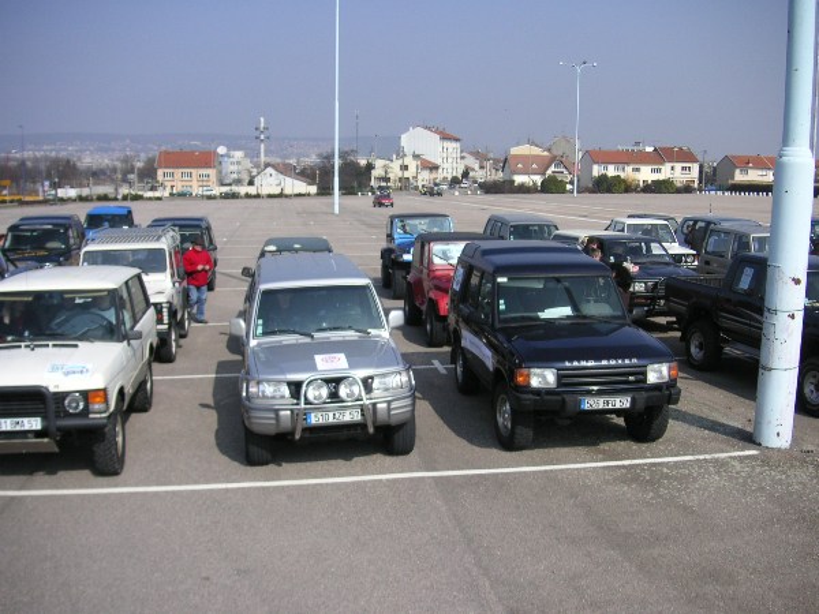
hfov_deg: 50.1
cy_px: 307
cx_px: 410
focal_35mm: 37
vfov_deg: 38.7
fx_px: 875
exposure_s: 1/180
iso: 50
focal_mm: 6.1
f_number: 6.7
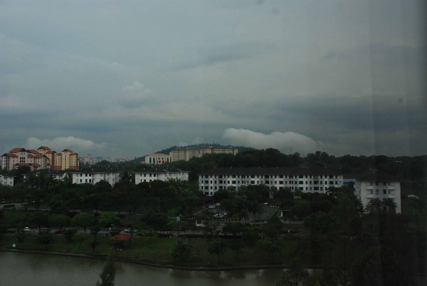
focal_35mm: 36
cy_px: 143
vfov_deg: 37.0
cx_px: 214
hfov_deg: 53.0
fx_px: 428
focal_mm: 24
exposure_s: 1/50
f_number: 6.3
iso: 1000
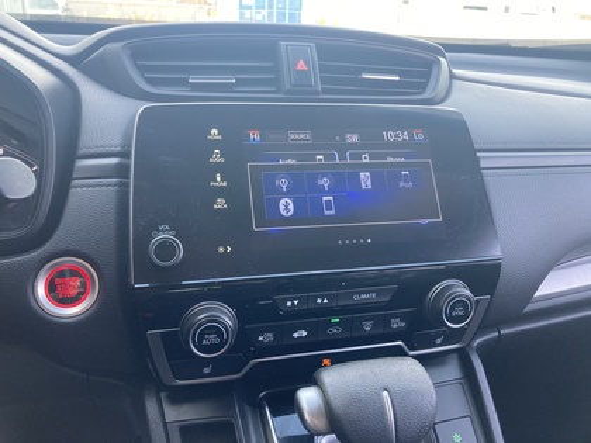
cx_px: 296
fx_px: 478
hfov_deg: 63.4
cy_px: 222
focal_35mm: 28
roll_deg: -2.5
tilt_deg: -21.4
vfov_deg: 49.7
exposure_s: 1/120
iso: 80
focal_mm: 3.99
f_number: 1.8
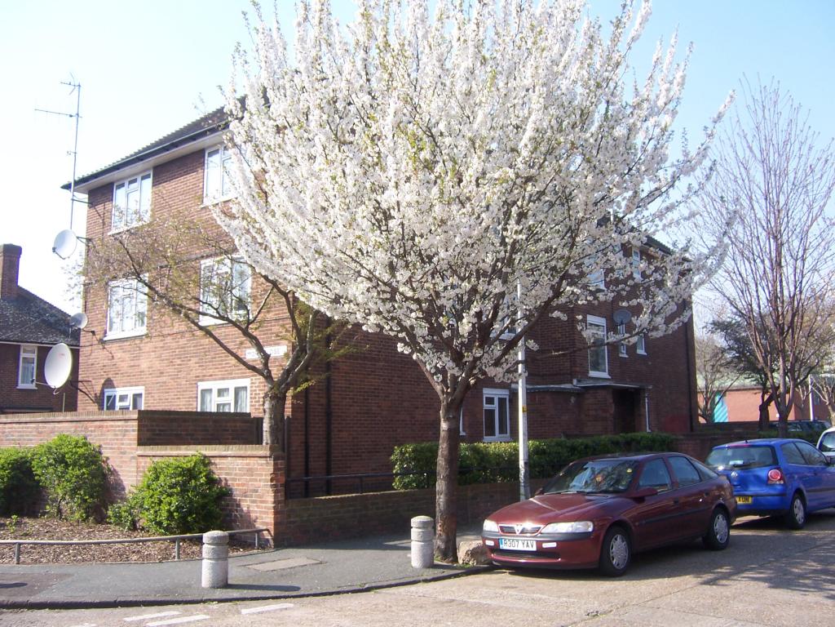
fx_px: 796
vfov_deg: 42.9
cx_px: 418
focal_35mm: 33
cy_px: 314
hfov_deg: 55.4
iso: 80
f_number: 3.4
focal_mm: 5.5
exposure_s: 1/350
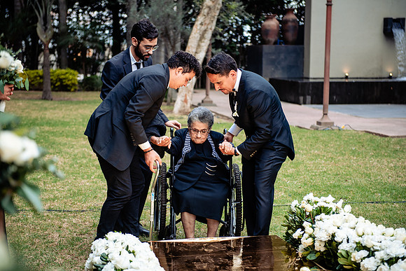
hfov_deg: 28.8
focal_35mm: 70
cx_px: 203
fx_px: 790
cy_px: 136
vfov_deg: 19.5
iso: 320
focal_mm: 70
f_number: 2.8
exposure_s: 1/160
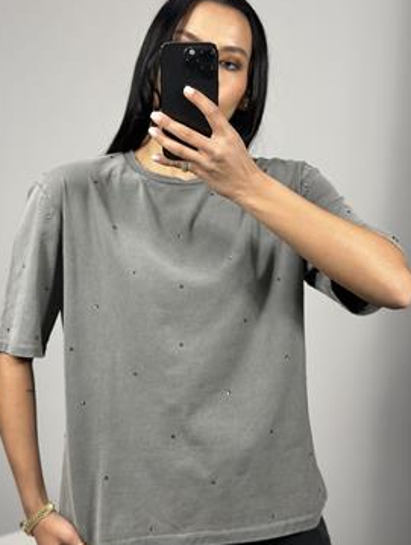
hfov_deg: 26.6
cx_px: 200
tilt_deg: -25.8
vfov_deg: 34.9
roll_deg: -0.9
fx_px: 869
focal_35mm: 55
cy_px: 266
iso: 125
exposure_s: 1/100
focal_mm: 6.86
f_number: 1.78
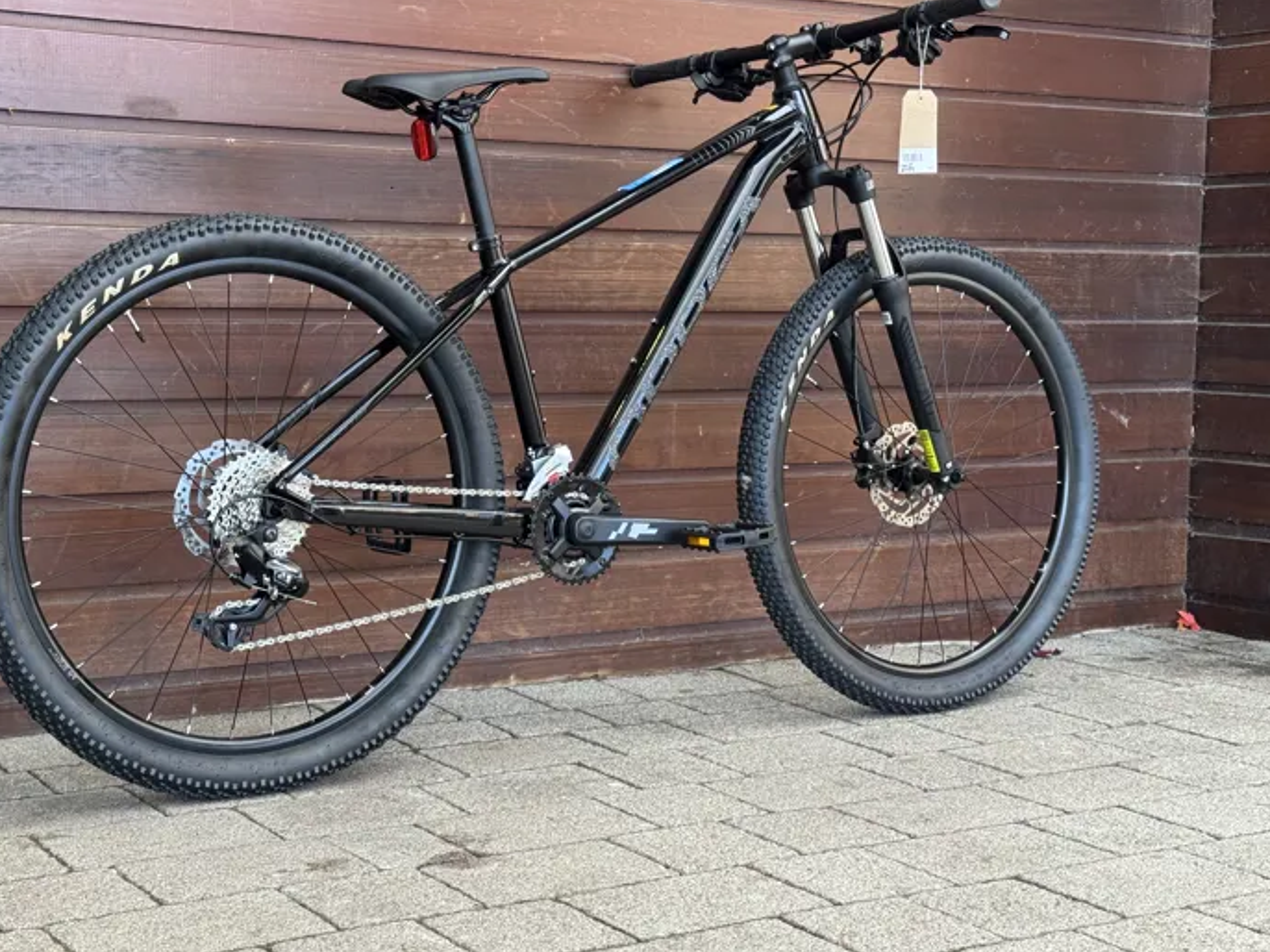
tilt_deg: -3.8
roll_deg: -0.7
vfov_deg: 26.1
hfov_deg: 34.3
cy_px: 422
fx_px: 2054
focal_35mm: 56
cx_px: 539
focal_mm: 6.76
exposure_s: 1/152
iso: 100
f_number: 1.78
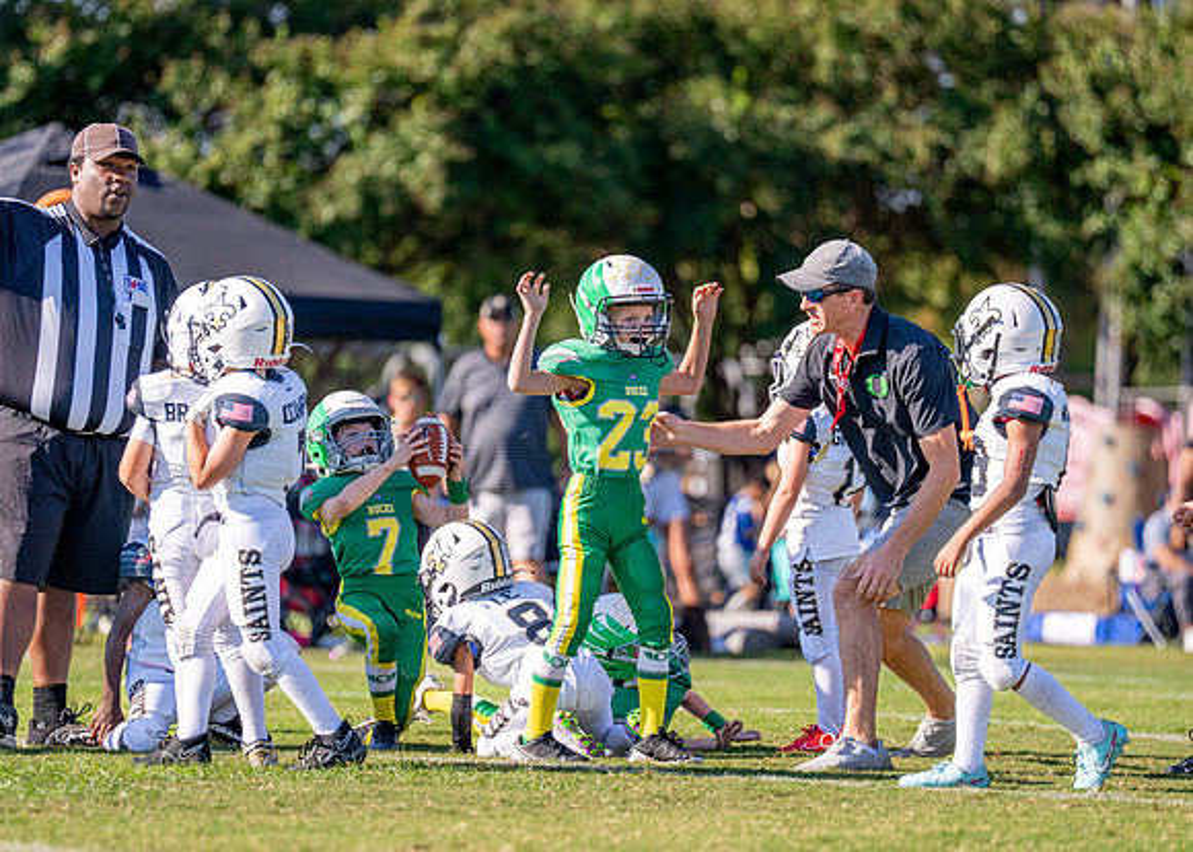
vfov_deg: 5.7
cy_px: 439
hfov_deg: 7.9
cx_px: 568
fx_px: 8608
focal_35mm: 254
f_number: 2.8
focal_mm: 200
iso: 250
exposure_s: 1/4000
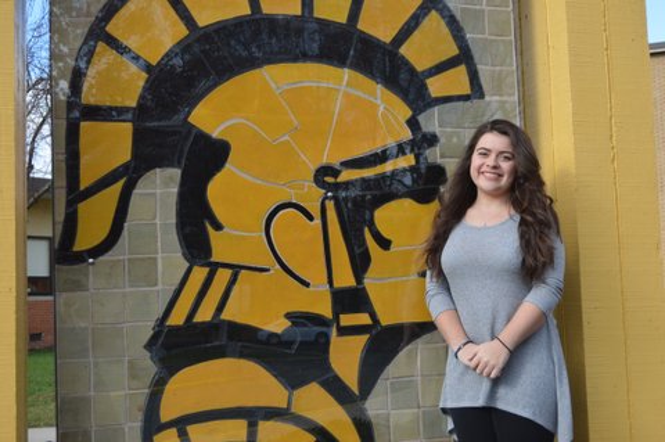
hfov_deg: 37.9
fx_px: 969
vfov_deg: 25.7
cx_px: 332
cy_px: 221
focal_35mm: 52
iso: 100
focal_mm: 35
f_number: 6.3
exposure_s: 1/160
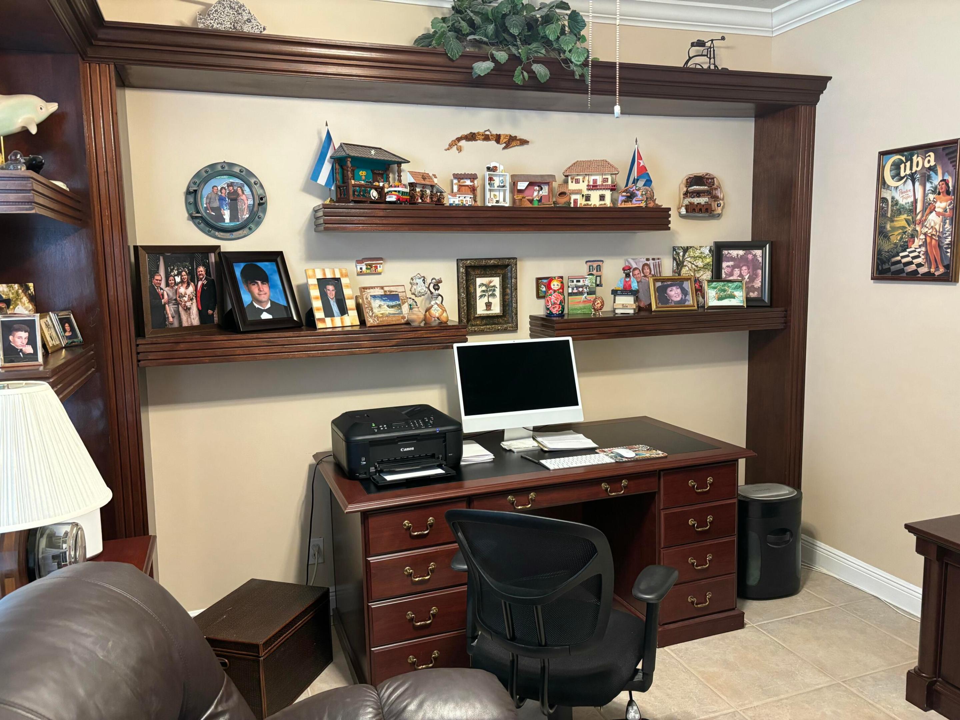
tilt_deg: -8.5
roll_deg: +1.1
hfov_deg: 67.3
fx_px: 721
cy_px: 360
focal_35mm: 26
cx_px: 480
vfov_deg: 53.1
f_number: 1.6
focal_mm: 5.96
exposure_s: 1/60
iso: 400
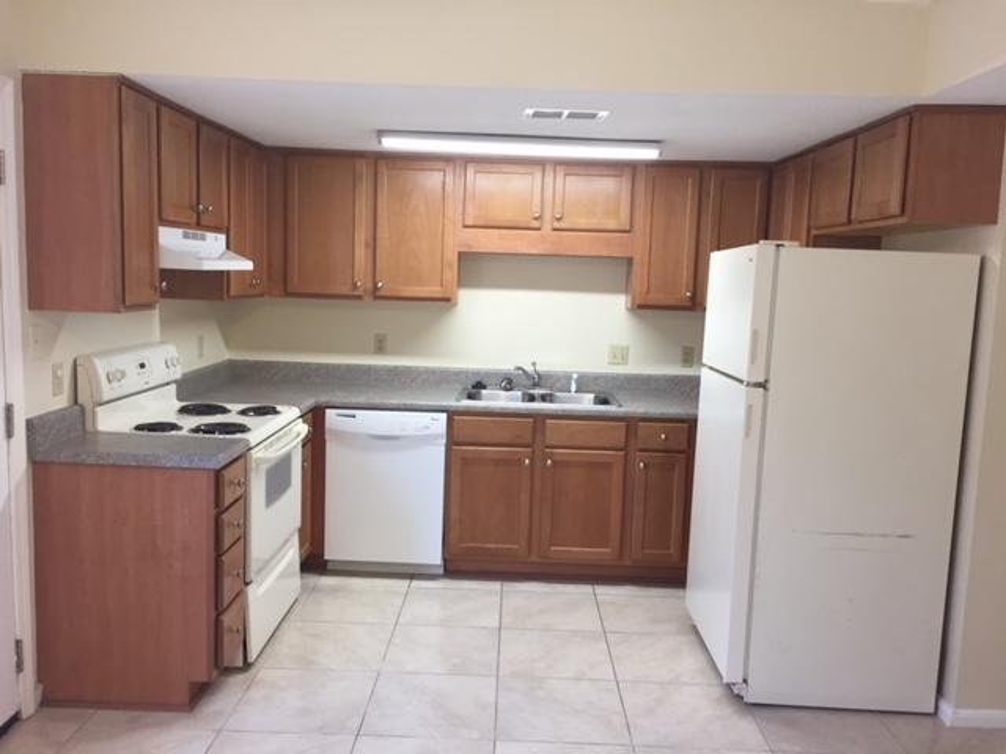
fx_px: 843
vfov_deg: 48.2
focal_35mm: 29
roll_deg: -1.7
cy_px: 377
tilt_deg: -6.0
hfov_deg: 61.7
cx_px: 503
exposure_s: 1/30
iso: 50
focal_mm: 4.15
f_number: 2.2
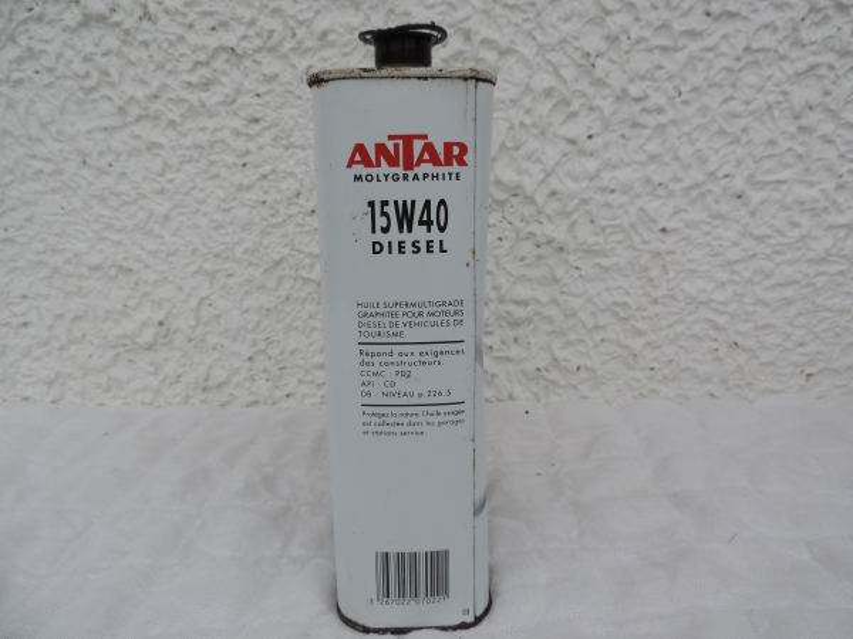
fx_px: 591
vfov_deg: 56.8
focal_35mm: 24
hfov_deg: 71.6
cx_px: 426
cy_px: 320
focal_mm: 4.3
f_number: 3
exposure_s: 1/320
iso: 80
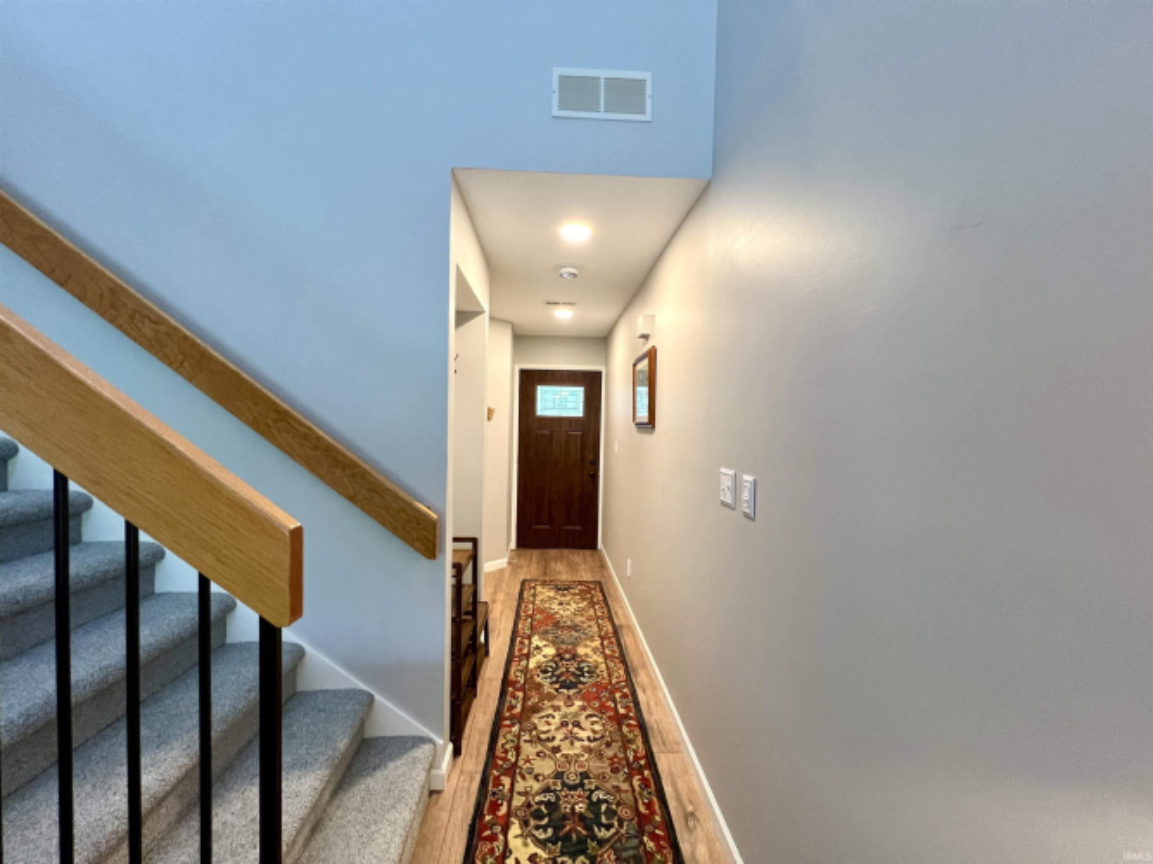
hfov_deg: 106.2
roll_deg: -0.3
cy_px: 432
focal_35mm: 13
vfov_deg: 89.9
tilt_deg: -1.6
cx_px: 576
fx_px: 433
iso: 200
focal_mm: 1.57
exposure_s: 1/60
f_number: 1.8
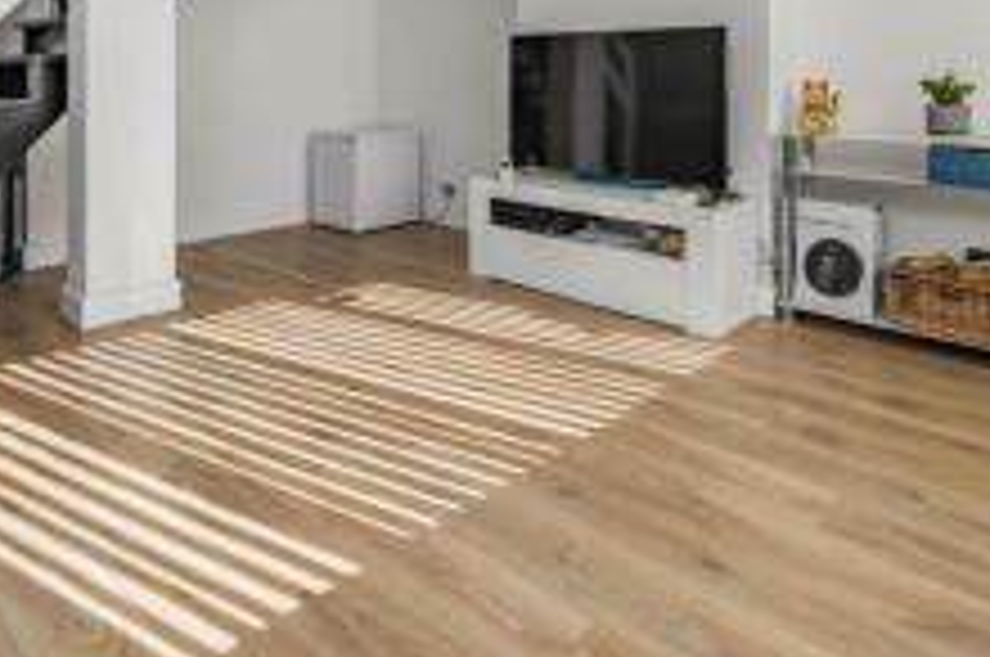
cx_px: 441
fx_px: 714
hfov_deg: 69.3
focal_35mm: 26
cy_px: 83
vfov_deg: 45.4
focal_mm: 12
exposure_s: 1/125
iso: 320
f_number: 9
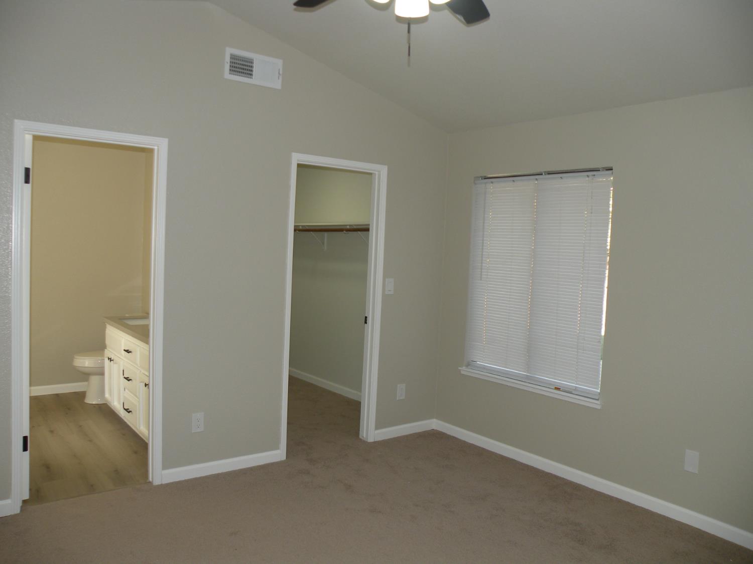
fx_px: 587
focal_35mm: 27
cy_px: 282
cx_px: 376
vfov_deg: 51.4
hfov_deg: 65.3
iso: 64
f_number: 2.8
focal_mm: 4.7
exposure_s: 1/60
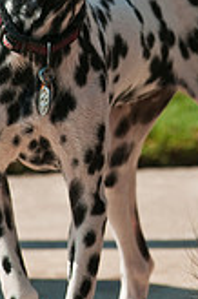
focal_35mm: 824
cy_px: 35
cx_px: 177
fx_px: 6812
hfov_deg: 1.7
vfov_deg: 2.5
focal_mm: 200
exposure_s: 1/1000
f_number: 5.6
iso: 200
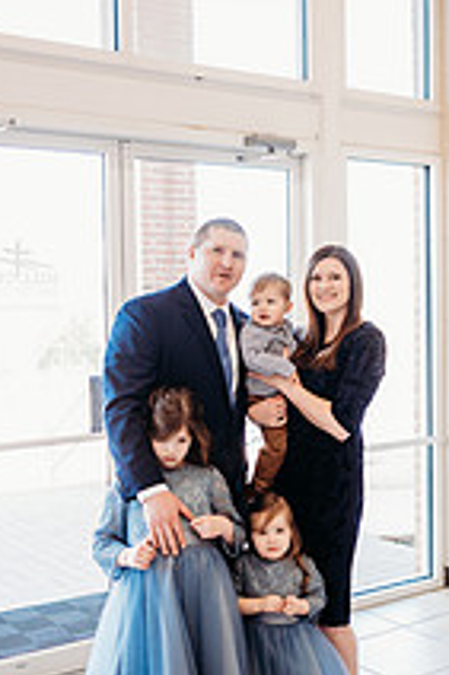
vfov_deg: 38.9
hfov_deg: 26.3
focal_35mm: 51
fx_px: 956
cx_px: 303
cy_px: 322
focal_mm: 24
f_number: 2.5
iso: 500
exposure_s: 1/160
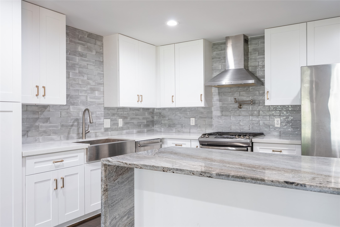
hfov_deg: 63.6
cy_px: 114
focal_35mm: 29
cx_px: 170
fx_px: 274
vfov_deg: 45.0
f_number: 8
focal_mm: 29
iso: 500
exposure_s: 1/8
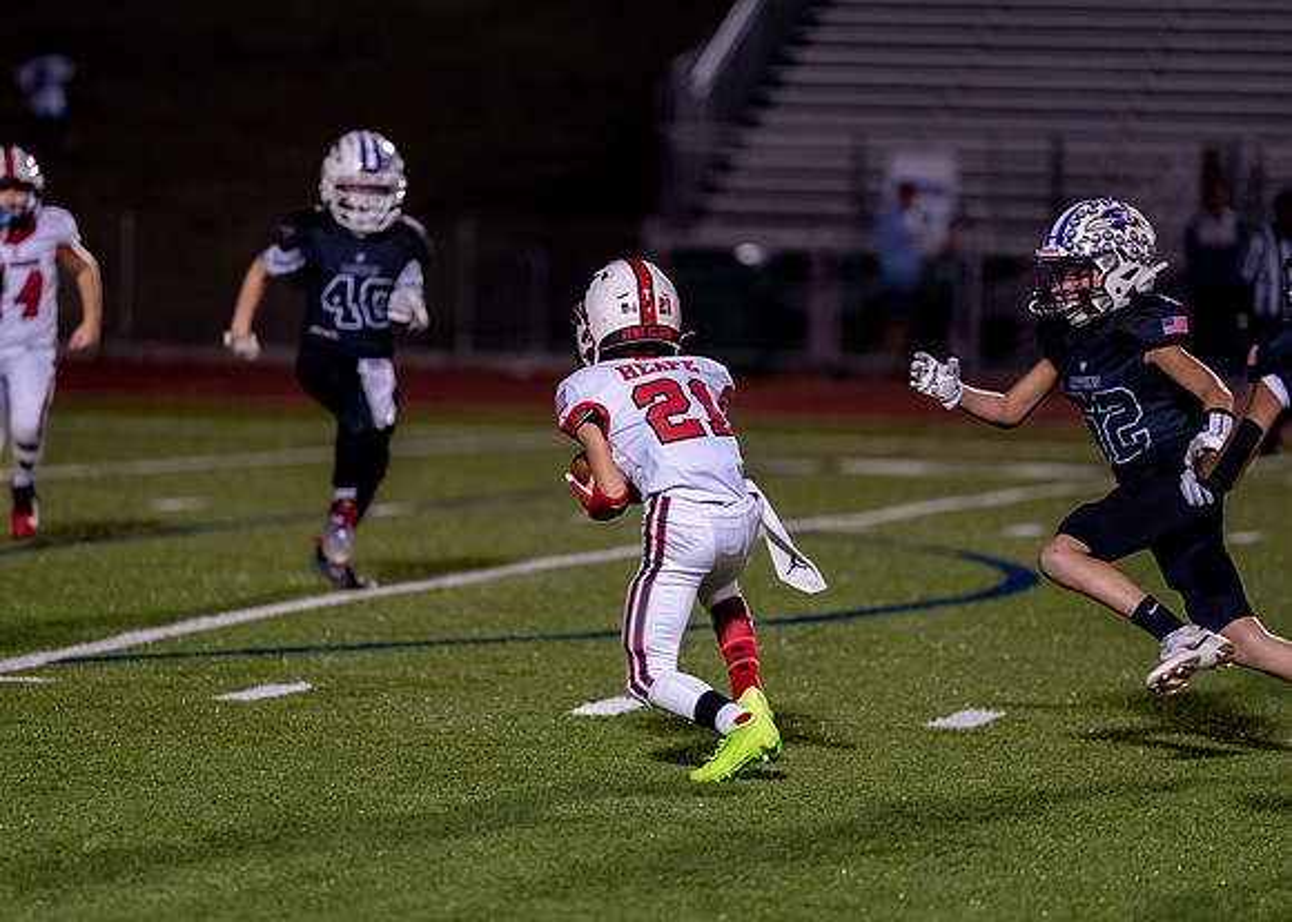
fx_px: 7688
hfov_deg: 9.6
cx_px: 646
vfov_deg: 6.9
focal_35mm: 210
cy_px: 461
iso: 2500
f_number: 2.8
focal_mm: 200
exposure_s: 1/1000
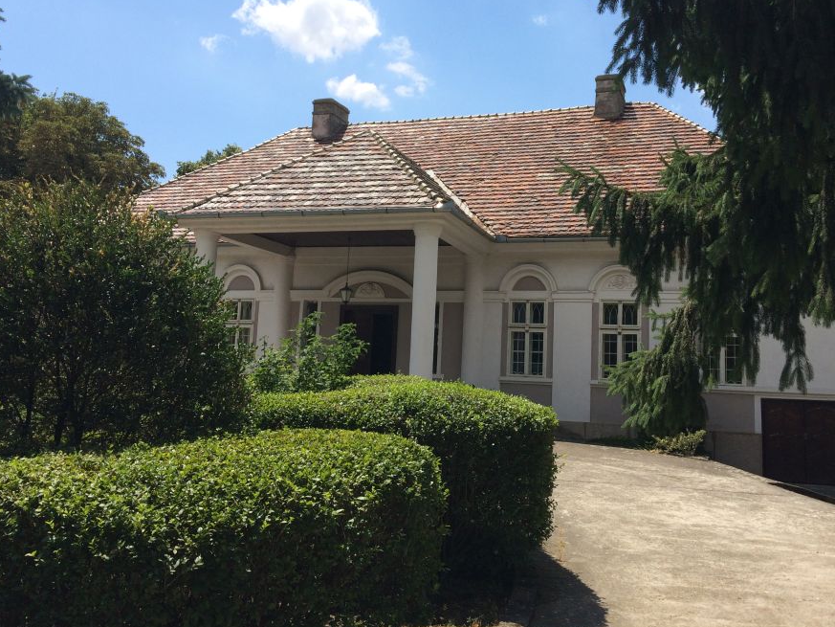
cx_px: 452
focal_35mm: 34
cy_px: 266
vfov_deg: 41.7
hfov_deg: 53.9
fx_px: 820
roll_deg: -0.7
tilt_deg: +7.8
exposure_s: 1/2283
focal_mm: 4.15
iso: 32
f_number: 2.2
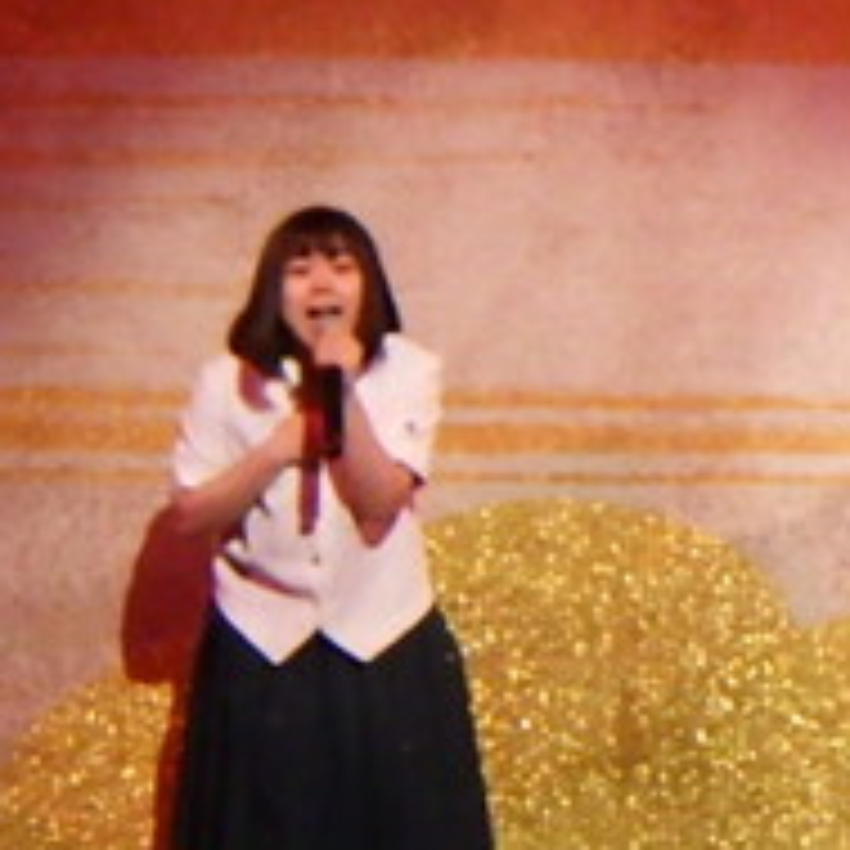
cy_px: 391
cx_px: 949
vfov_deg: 5.1
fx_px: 9584
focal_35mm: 345
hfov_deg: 5.1
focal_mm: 20.6
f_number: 5.2
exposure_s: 1/80
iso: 1600
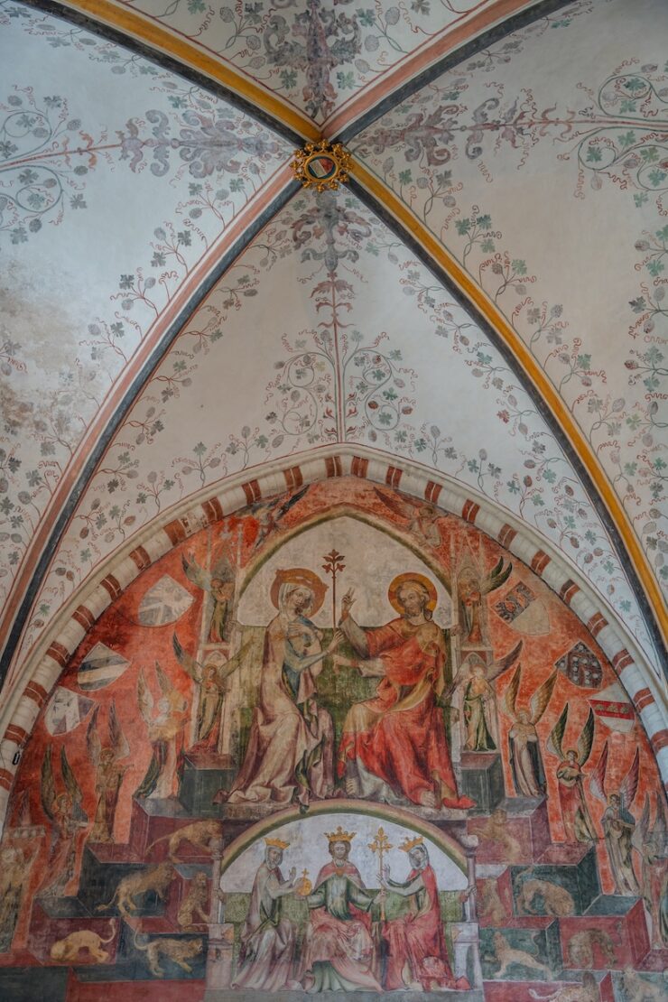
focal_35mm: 36
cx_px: 334
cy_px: 501
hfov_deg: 36.6
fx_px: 1010
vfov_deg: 52.8
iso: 250
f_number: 2.8
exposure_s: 1/40
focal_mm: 36.3
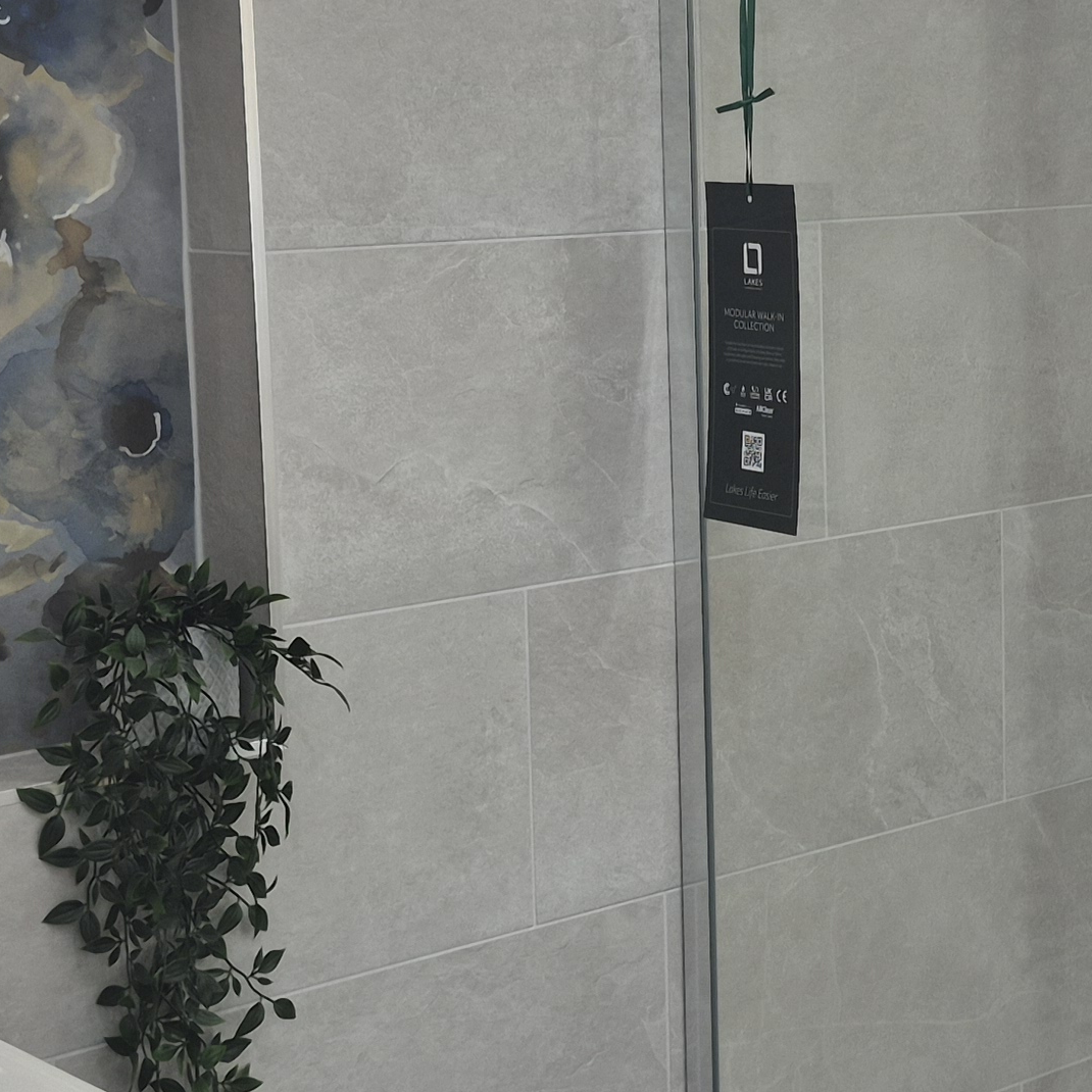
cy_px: 486
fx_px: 2712
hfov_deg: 22.5
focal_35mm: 76
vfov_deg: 22.8
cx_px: 830
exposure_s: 1/117
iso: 25
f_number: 1.8
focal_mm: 5.4
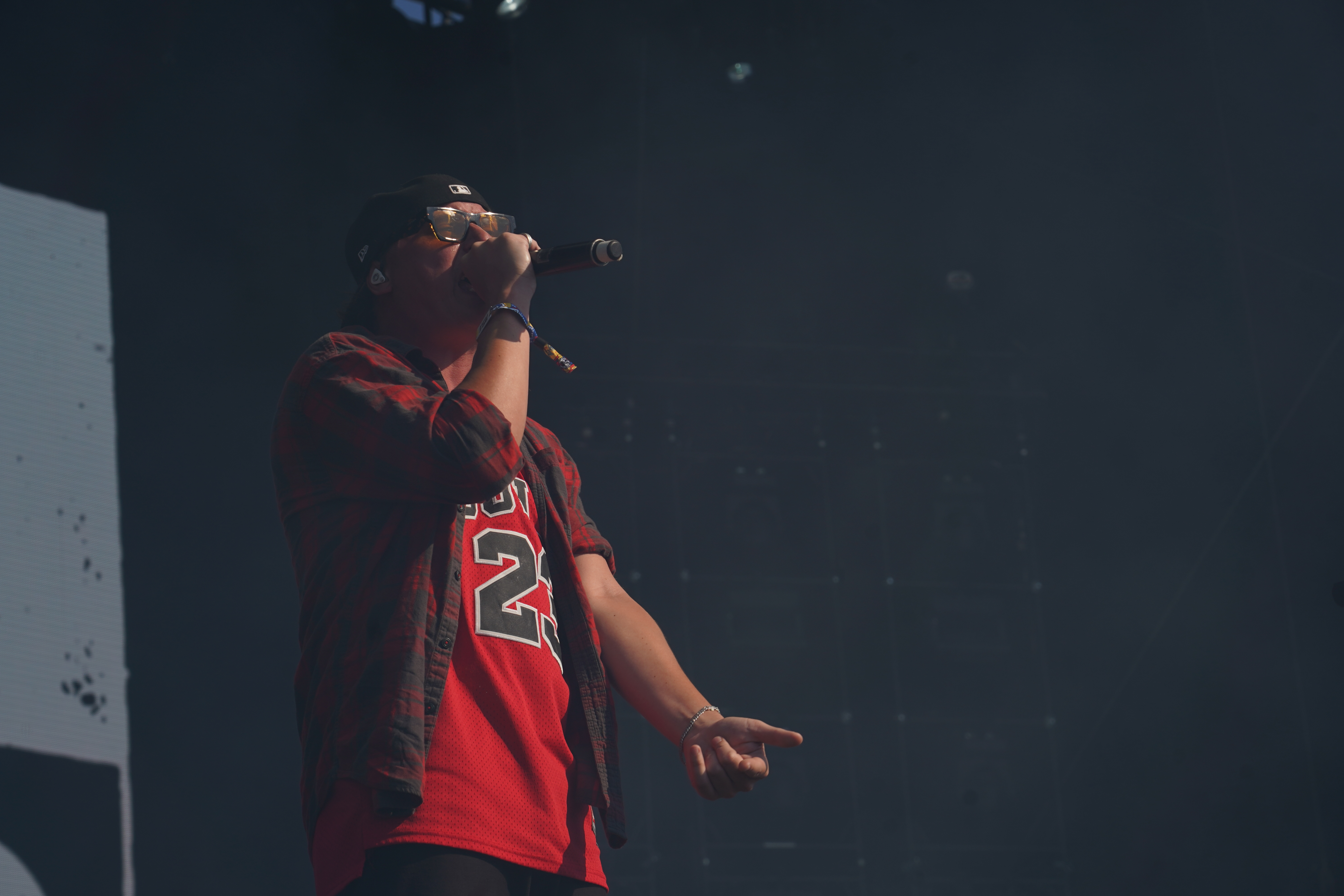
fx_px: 3920
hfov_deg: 19.5
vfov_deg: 13.0
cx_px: 672
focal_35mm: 105
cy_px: 448
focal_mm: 105
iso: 100
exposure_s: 1/640
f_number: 8
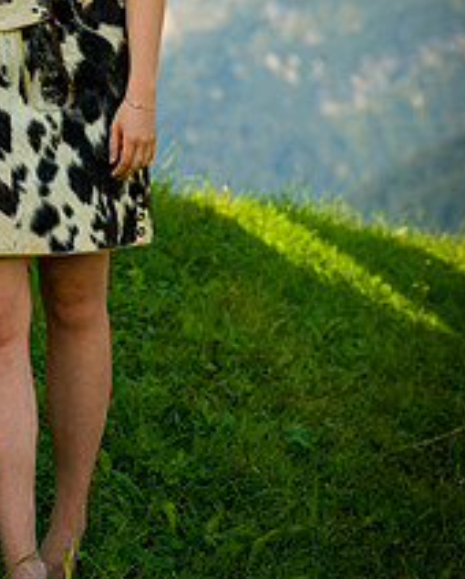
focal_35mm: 183
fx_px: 3144
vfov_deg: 10.5
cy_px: 82
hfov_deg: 8.4
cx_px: 74
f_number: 5.6
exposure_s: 1/320
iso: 100
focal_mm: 92
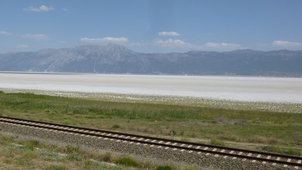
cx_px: 108
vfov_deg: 27.9
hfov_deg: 47.8
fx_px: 336
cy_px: 40
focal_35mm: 42
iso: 100
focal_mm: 4.5
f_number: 9
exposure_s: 1/250
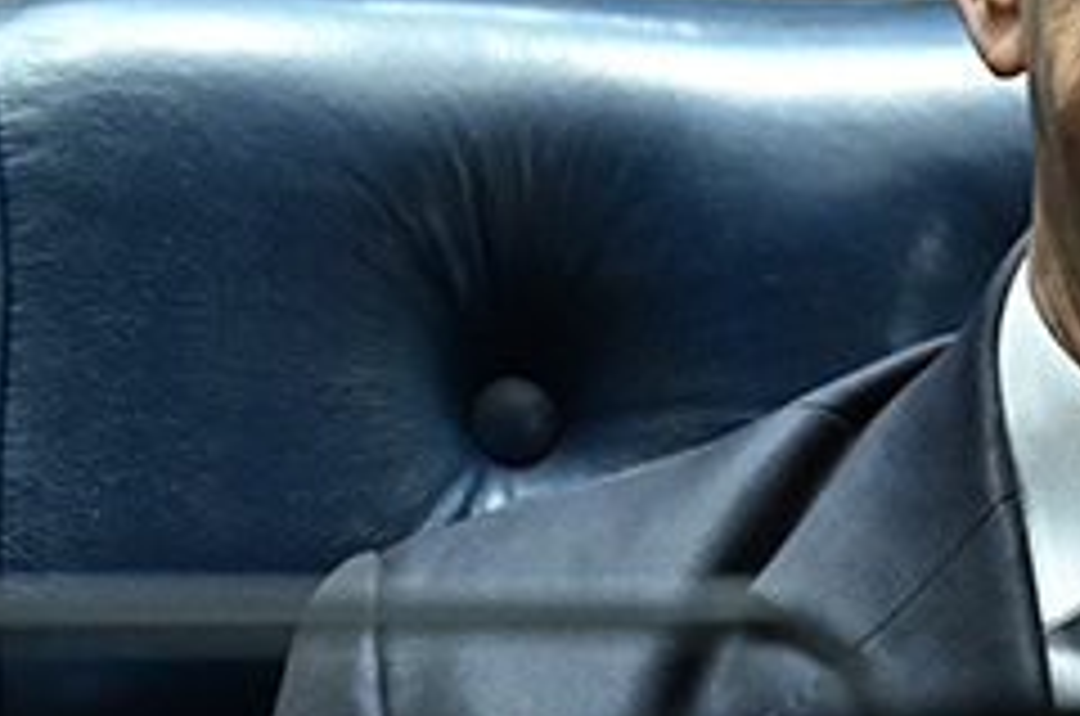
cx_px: 954
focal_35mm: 680
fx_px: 20359
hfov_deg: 3.0
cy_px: 333
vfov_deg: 2.0
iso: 5000
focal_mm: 190
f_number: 4
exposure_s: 1/160
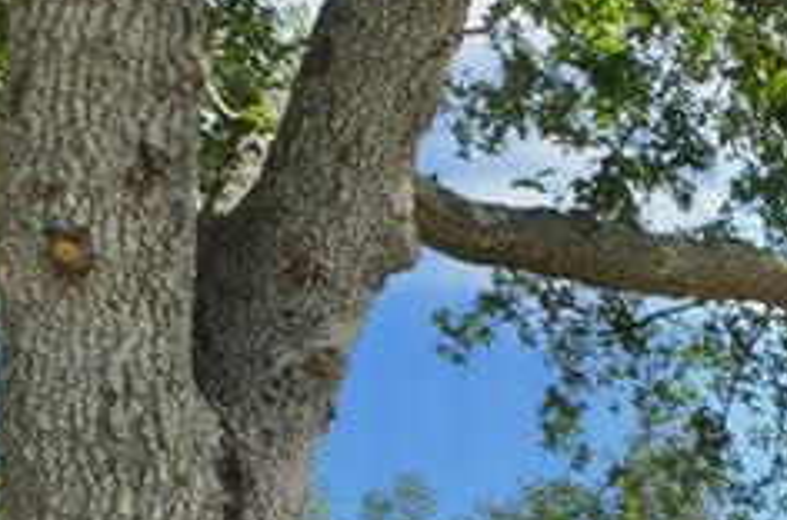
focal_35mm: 156
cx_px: 1611
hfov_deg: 11.7
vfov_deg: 8.3
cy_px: 1083
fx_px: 3401
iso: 100
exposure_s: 1/250
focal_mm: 24
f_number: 8
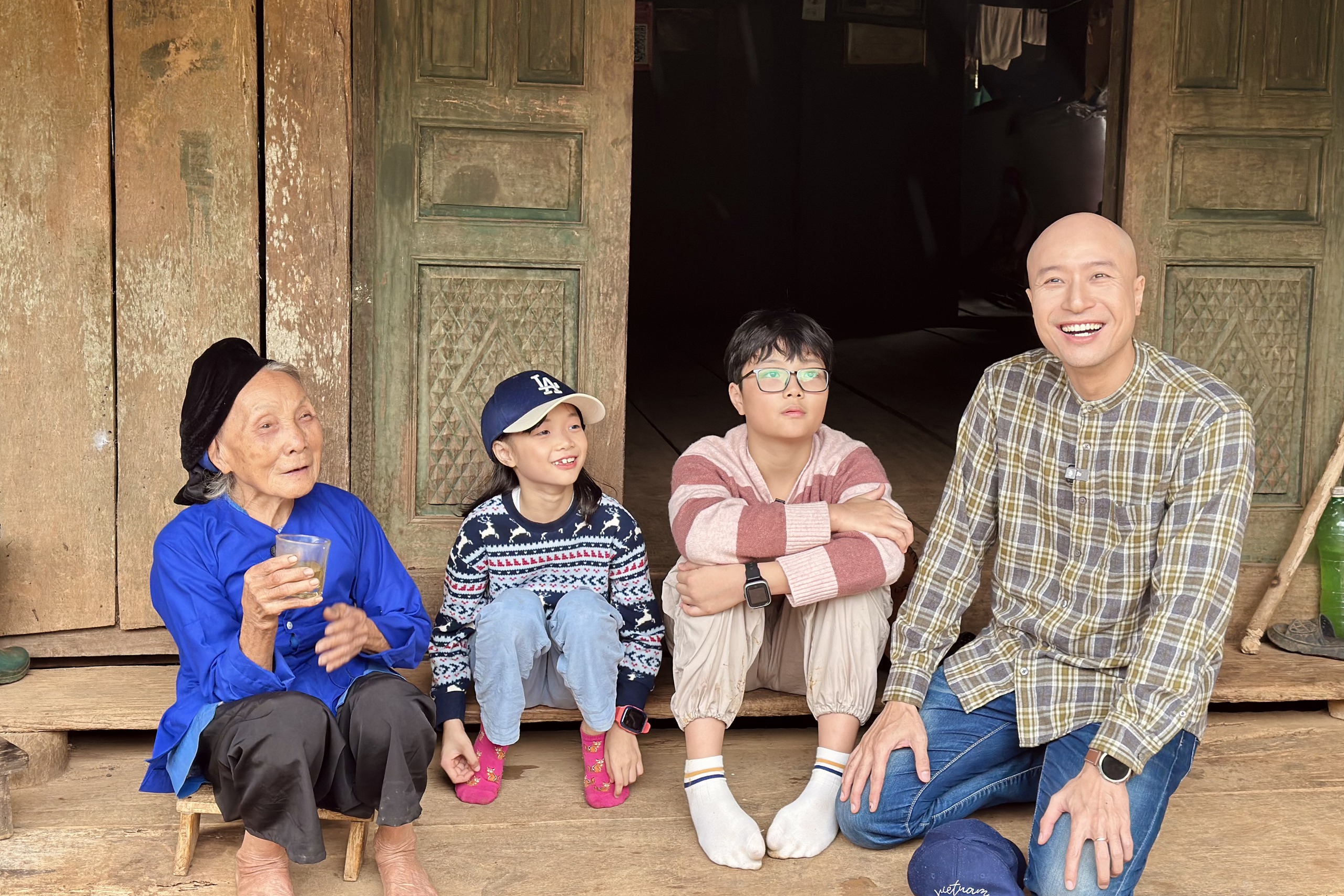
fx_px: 1867
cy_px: 421
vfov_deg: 27.0
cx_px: 673
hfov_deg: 39.6
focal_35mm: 50
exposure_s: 1/121
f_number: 1.78
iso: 125
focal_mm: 6.86
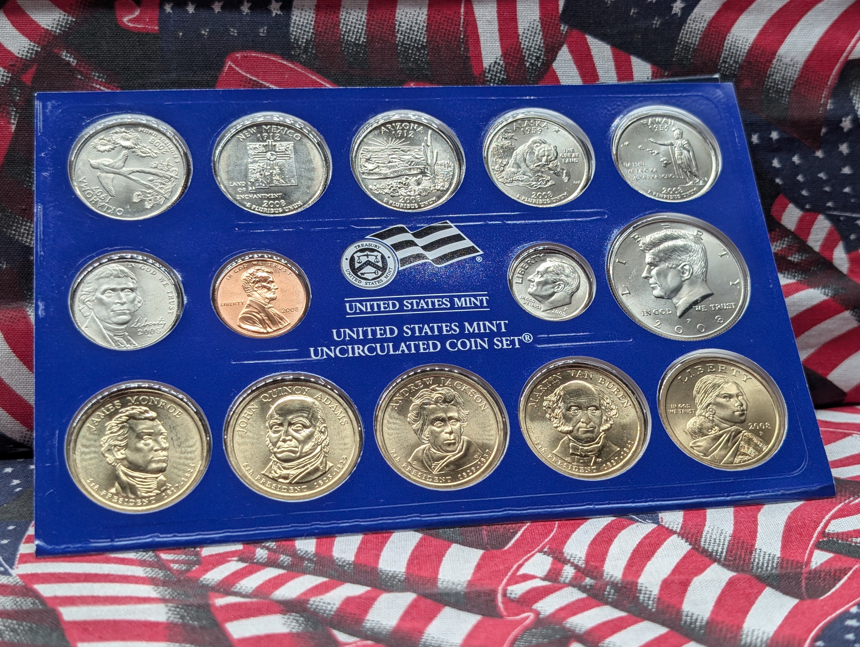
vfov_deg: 29.7
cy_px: 324
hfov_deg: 38.9
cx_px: 430
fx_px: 1219
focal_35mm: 49
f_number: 1.68
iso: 19
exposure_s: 1/51.1
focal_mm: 6.9
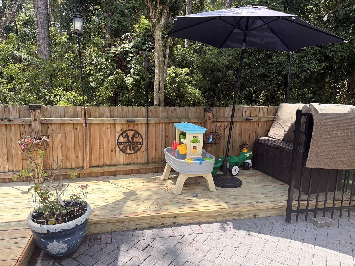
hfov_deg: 71.6
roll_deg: -2.4
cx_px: 178
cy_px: 133
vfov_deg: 56.8
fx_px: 246
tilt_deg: -9.2
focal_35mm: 24
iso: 100
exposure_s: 1/2169
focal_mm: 6.76
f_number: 1.78
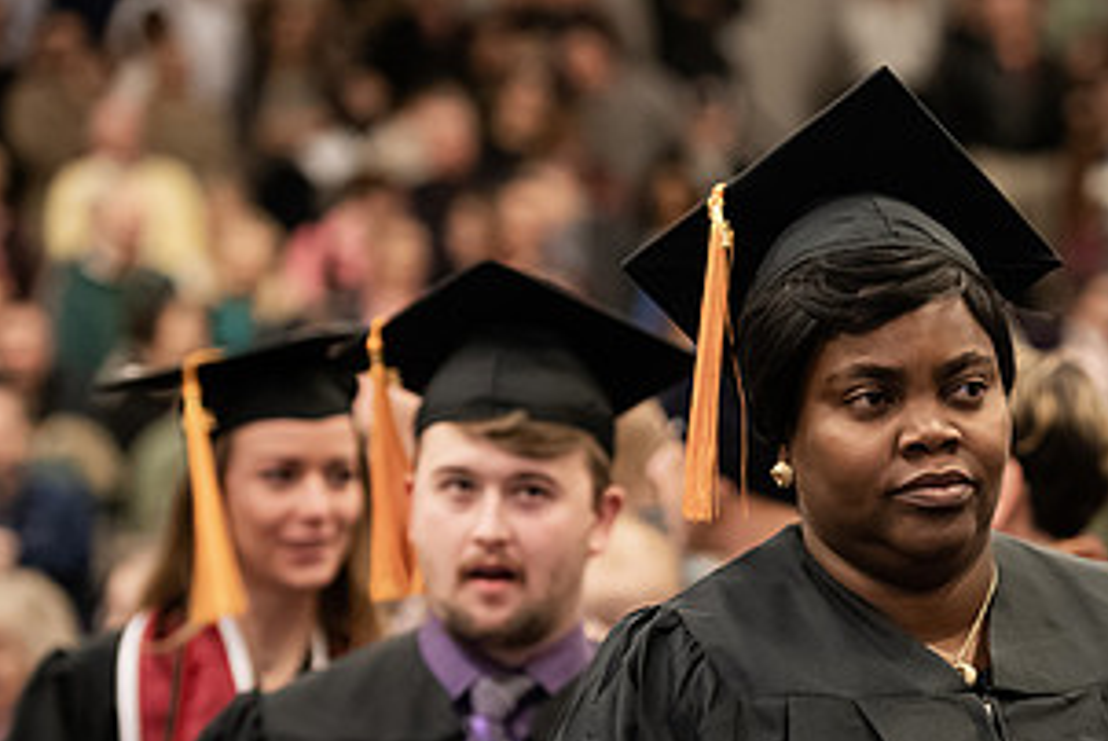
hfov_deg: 9.5
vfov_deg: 6.4
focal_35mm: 215
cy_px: 647
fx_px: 6623
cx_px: 1027
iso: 2000
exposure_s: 1/200
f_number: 3.2
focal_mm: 112
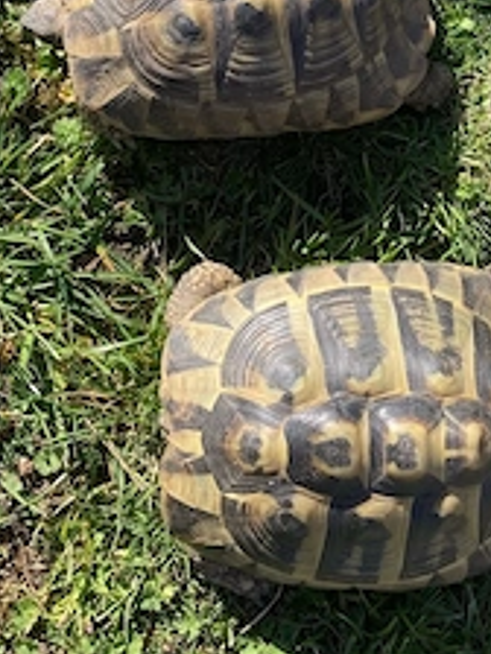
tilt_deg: -76.1
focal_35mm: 50
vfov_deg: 37.5
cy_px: 190
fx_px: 946
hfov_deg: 29.1
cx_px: 283
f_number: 1.8
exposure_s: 1/585
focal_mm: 3.99
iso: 20
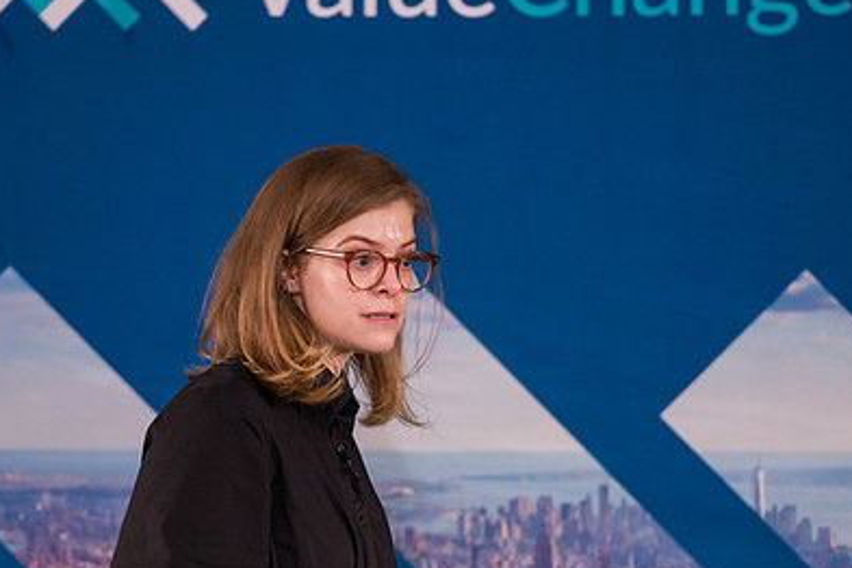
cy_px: 356
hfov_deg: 6.6
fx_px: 7360
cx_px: 333
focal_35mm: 311
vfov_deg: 4.4
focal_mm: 200
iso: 3200
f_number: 3.2
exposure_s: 1/200
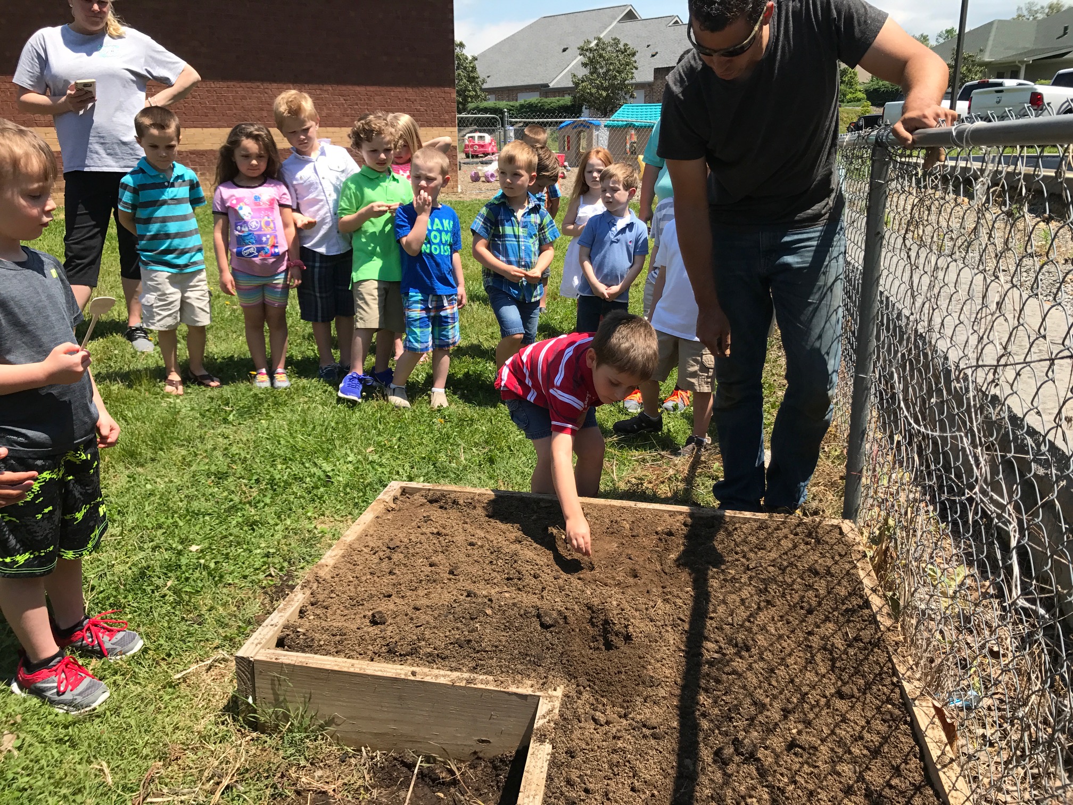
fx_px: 868
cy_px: 402
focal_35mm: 28
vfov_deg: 49.7
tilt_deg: -15.8
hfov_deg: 63.4
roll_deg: +0.8
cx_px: 536
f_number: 1.8
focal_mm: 3.99
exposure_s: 1/1880
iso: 20
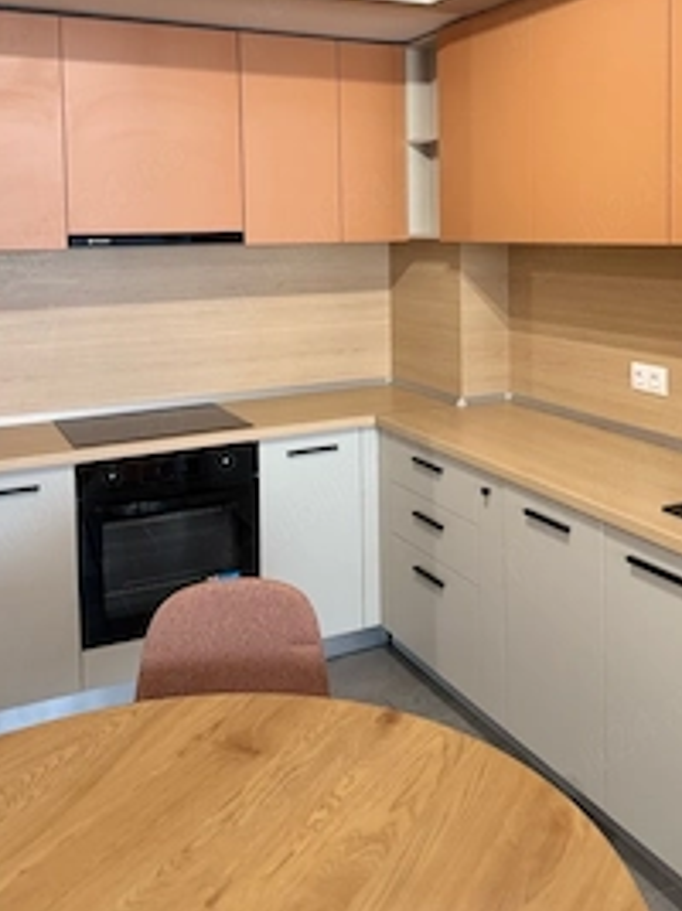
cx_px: 409
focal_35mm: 36
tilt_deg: -2.7
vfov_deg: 49.9
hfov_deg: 39.5
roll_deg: +0.2
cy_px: 263
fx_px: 946
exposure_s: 1/50
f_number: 1.78
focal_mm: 6.76
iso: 125
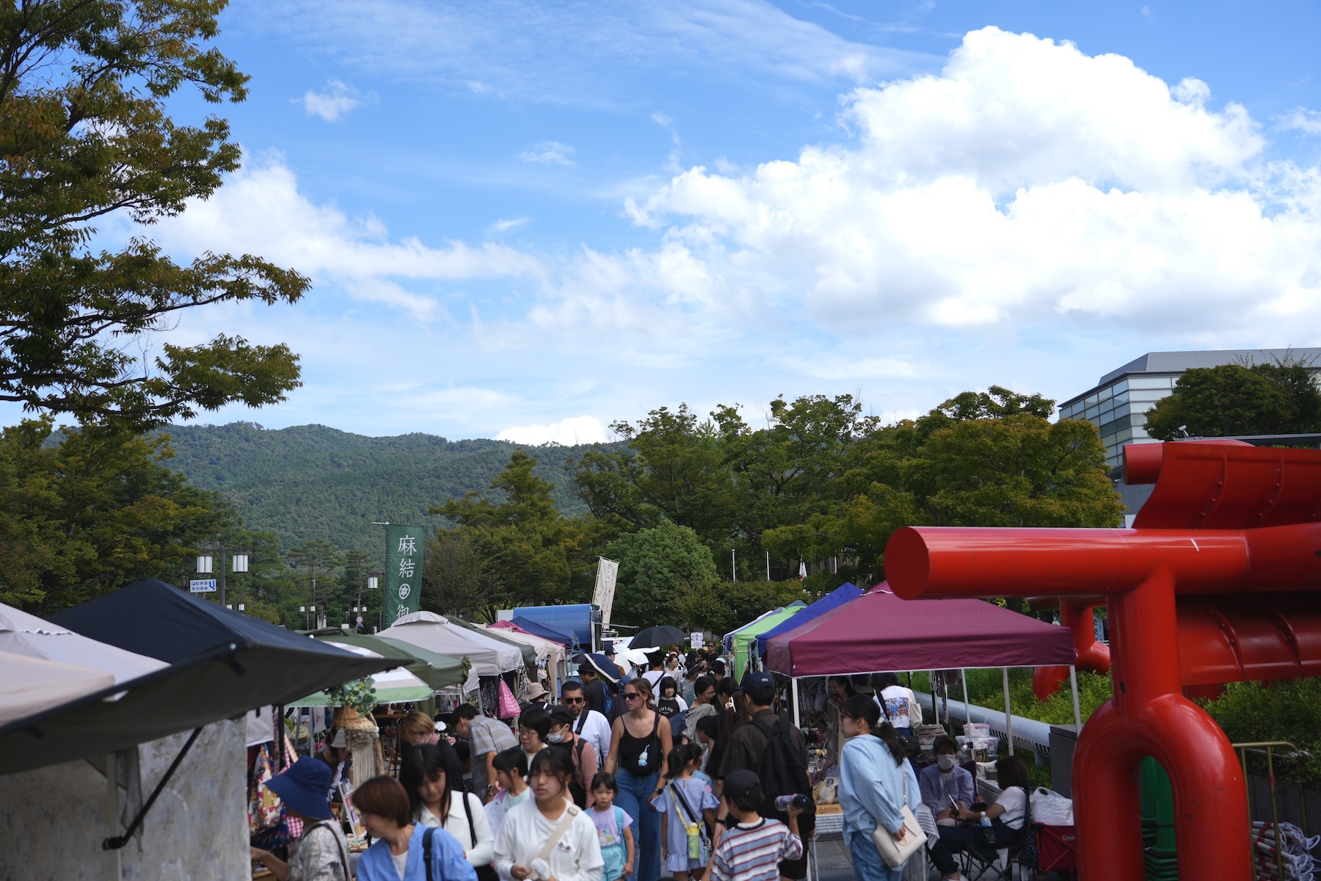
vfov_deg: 35.9
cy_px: 440
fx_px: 1358
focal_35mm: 37
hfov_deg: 51.9
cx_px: 660
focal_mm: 37
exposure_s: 1/1600
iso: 100
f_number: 4
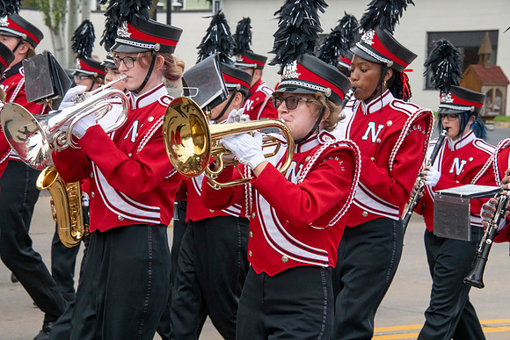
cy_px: 170
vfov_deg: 11.0
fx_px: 1771
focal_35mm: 125
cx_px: 255
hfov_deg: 16.4
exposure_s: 1/250
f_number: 11
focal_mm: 125
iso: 3200
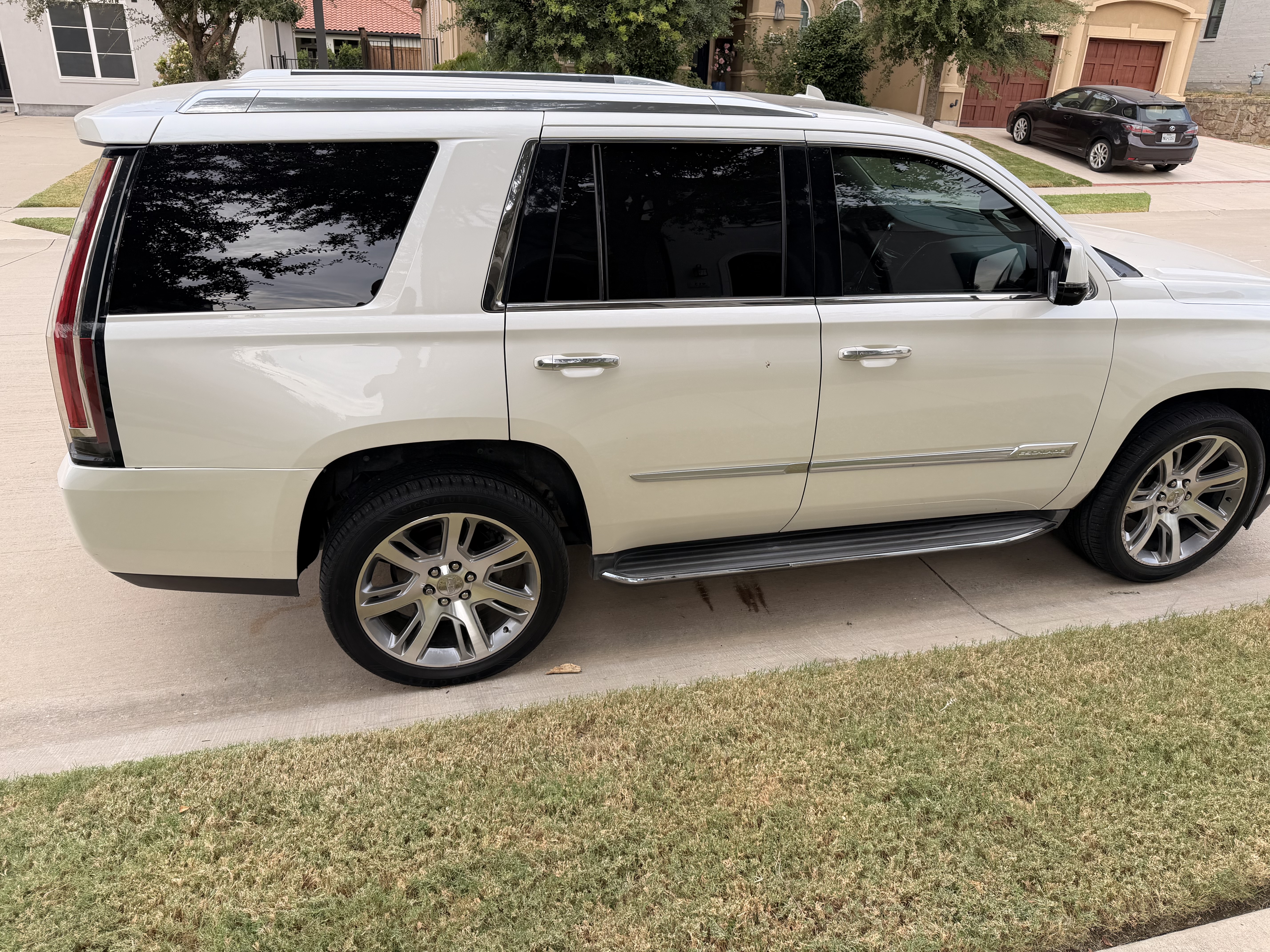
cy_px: 476
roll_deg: -0.7
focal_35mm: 24
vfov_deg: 56.8
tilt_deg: -20.6
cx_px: 635
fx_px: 881
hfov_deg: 71.6
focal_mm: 6.76
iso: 80
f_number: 1.78
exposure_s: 1/1018
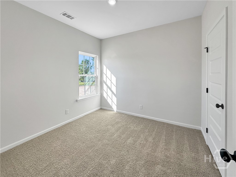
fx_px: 95
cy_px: 88
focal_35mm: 14
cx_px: 118
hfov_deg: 102.1
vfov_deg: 85.7
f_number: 2.2
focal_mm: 2.22
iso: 40
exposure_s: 1/456
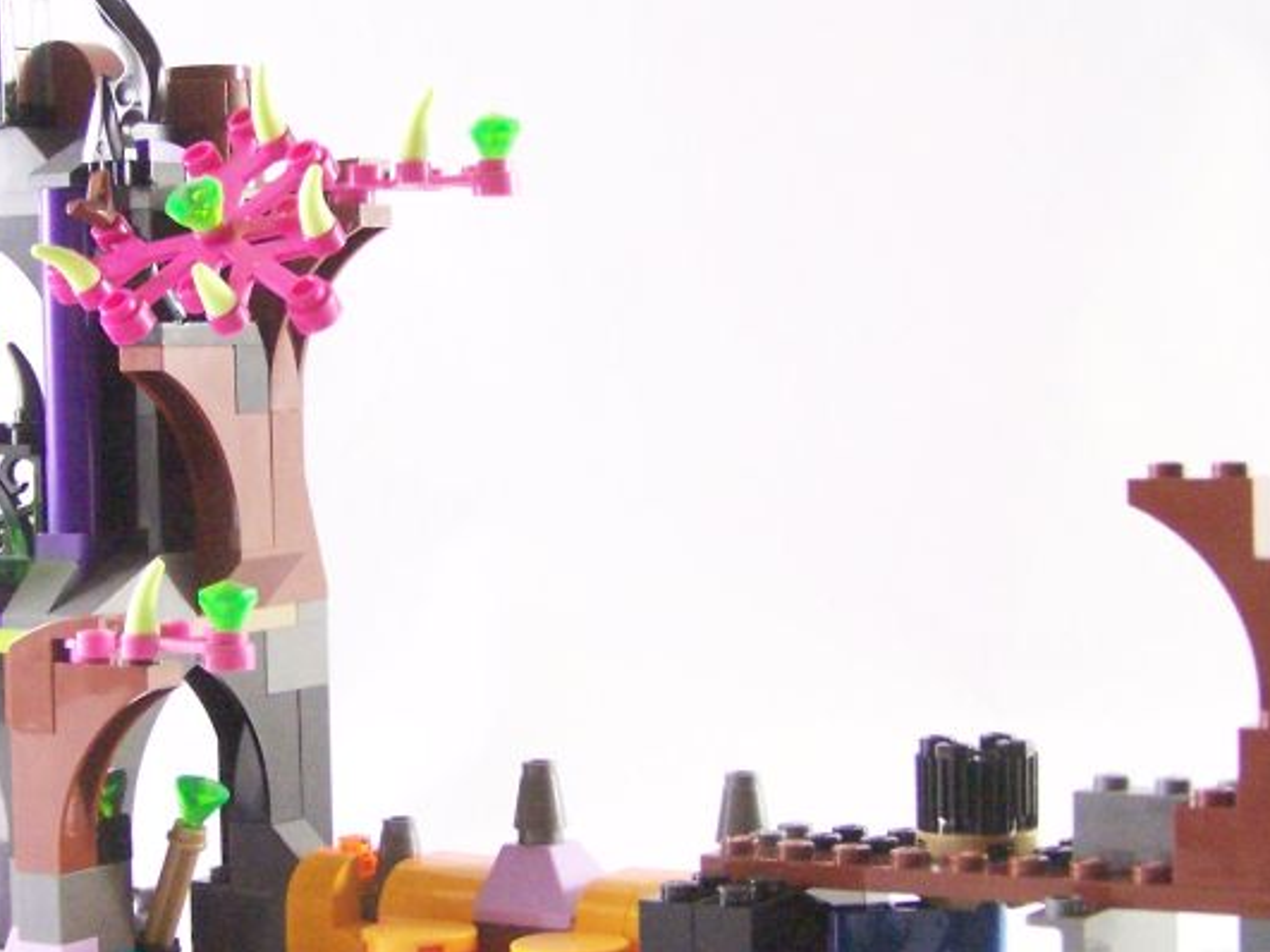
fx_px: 3044
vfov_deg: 17.8
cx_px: 509
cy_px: 498
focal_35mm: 83
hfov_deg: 23.5
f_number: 3.2
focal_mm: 7.1
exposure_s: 1/45
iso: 400
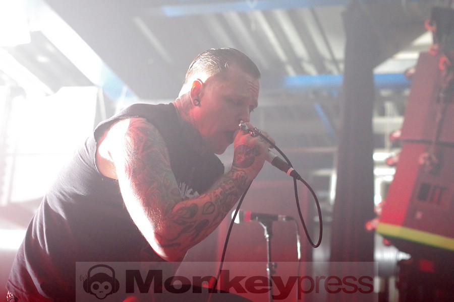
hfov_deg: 27.0
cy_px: 151
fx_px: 946
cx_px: 227
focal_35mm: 75
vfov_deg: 18.2
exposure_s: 1/250
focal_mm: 50
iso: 6400
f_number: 2.5
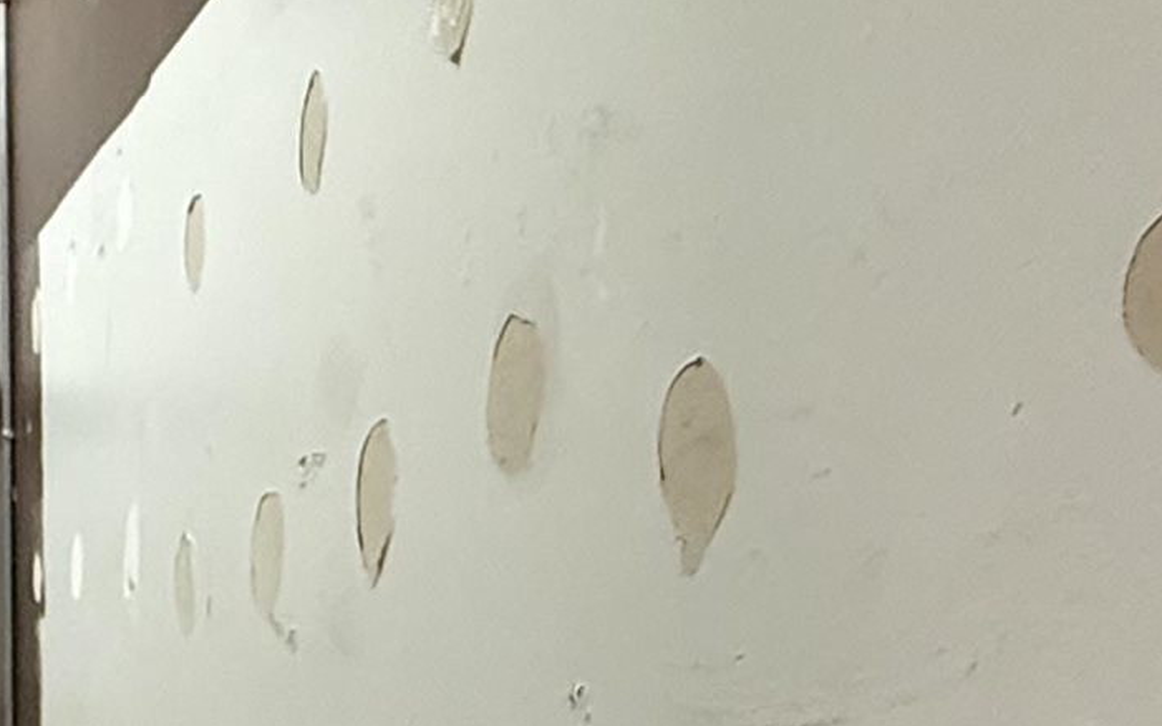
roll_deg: +1.0
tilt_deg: -6.8
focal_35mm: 65
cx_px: -162
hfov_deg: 28.2
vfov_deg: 18.6
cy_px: 945
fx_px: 2058
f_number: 2.2
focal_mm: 2.22
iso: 640
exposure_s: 1/60
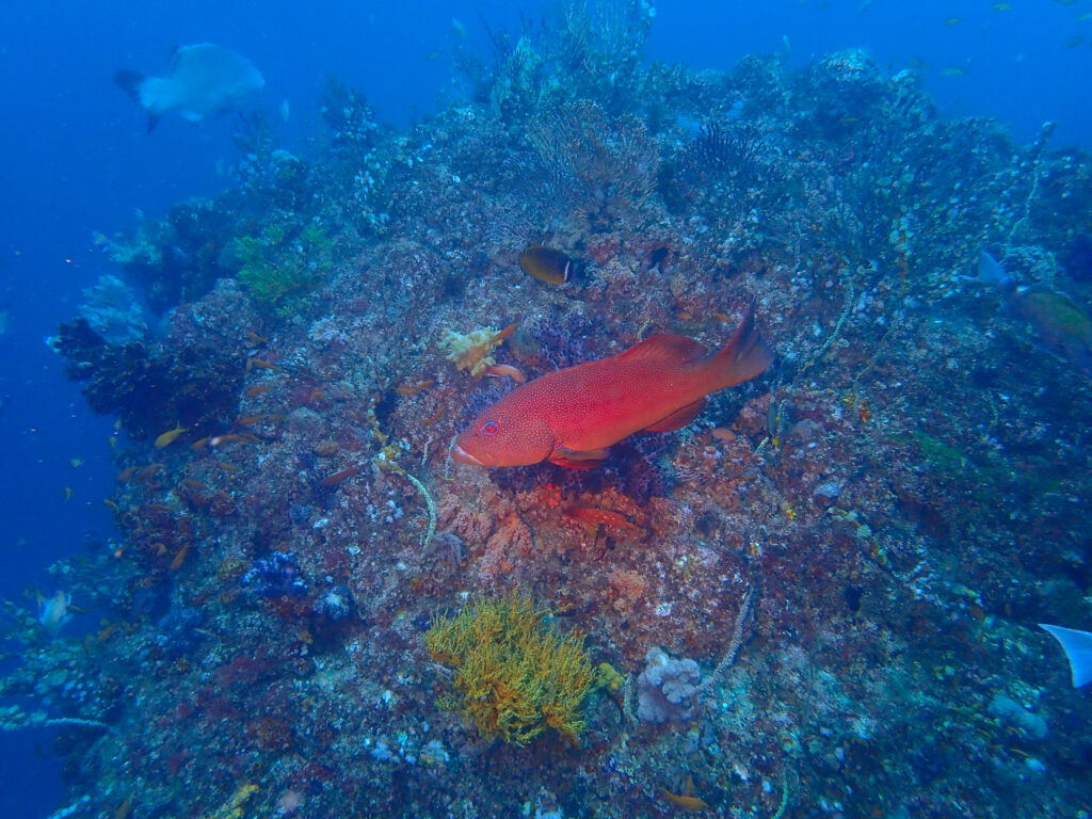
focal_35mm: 25
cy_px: 410
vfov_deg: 54.9
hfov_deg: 69.4
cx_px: 546
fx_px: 789
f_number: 2.8
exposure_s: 1/125
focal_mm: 4.5
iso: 200
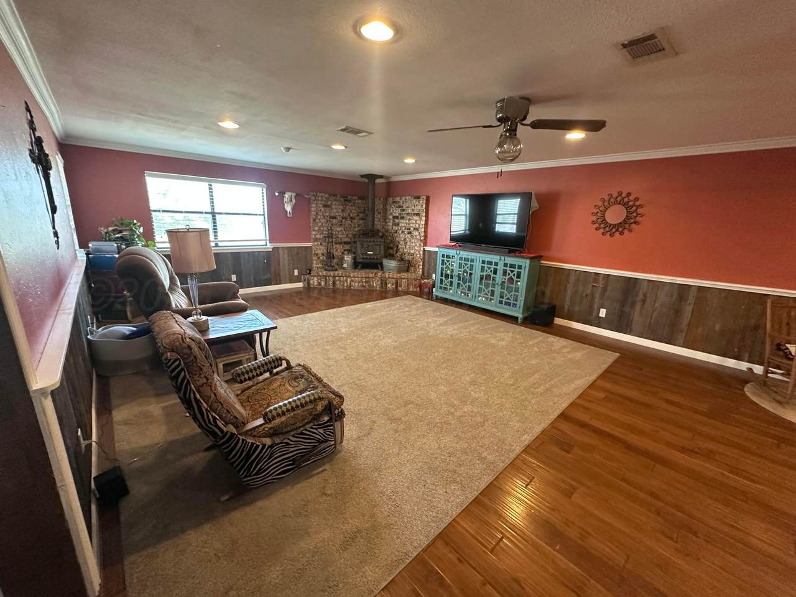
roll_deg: -1.9
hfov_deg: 102.1
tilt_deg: -14.1
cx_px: 398
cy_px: 298
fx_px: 322
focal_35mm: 14
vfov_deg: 85.7
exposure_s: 1/60
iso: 400
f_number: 2.2
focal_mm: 2.22
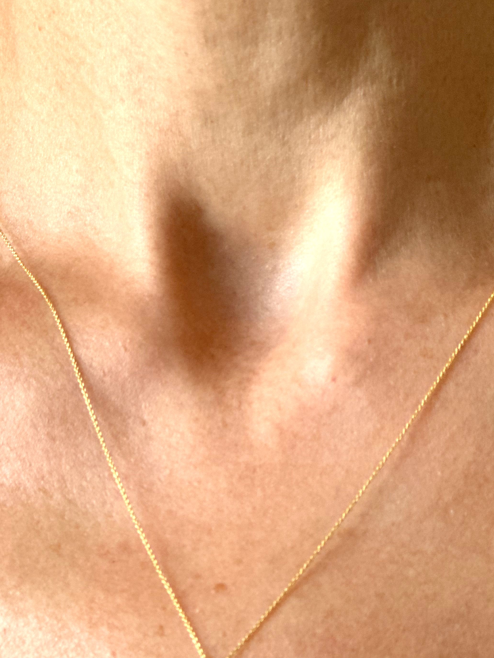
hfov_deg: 13.1
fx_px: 2150
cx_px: 247
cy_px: 478
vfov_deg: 17.3
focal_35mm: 113
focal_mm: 9
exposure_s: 1/121
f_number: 2.8
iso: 125
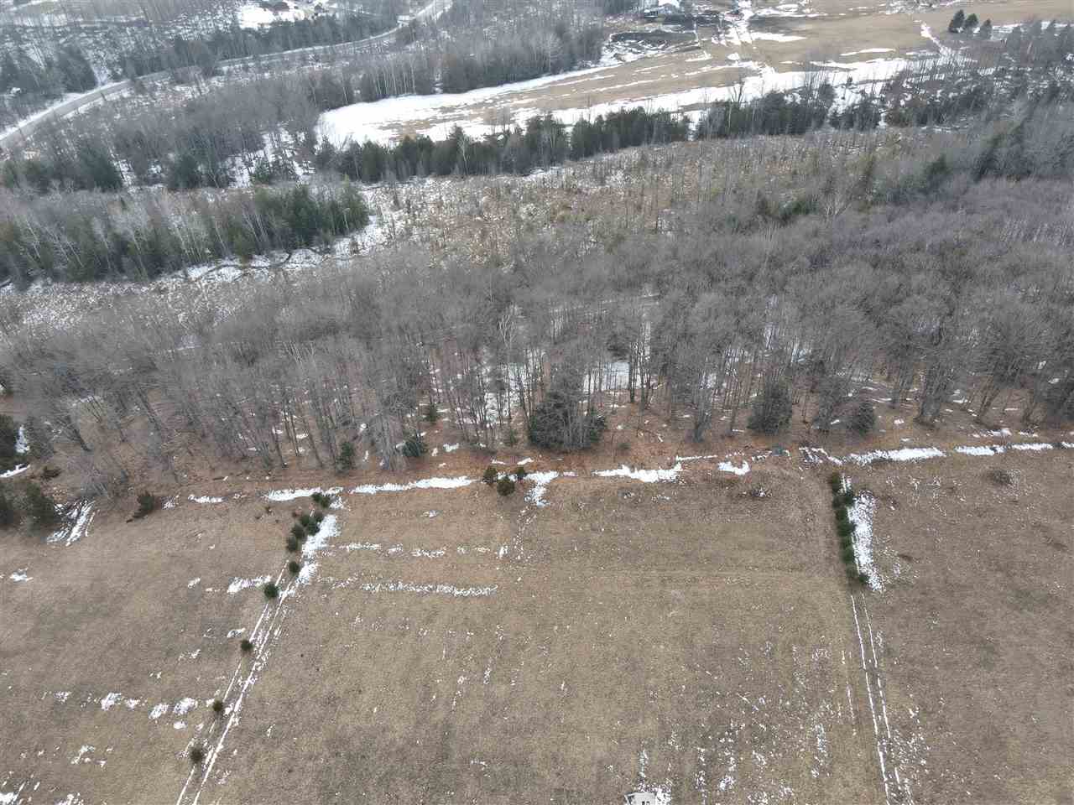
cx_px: 537
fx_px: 745
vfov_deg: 56.8
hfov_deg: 71.6
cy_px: 402
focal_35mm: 24
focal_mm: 4.5
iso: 100
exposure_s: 1/120
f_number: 2.8
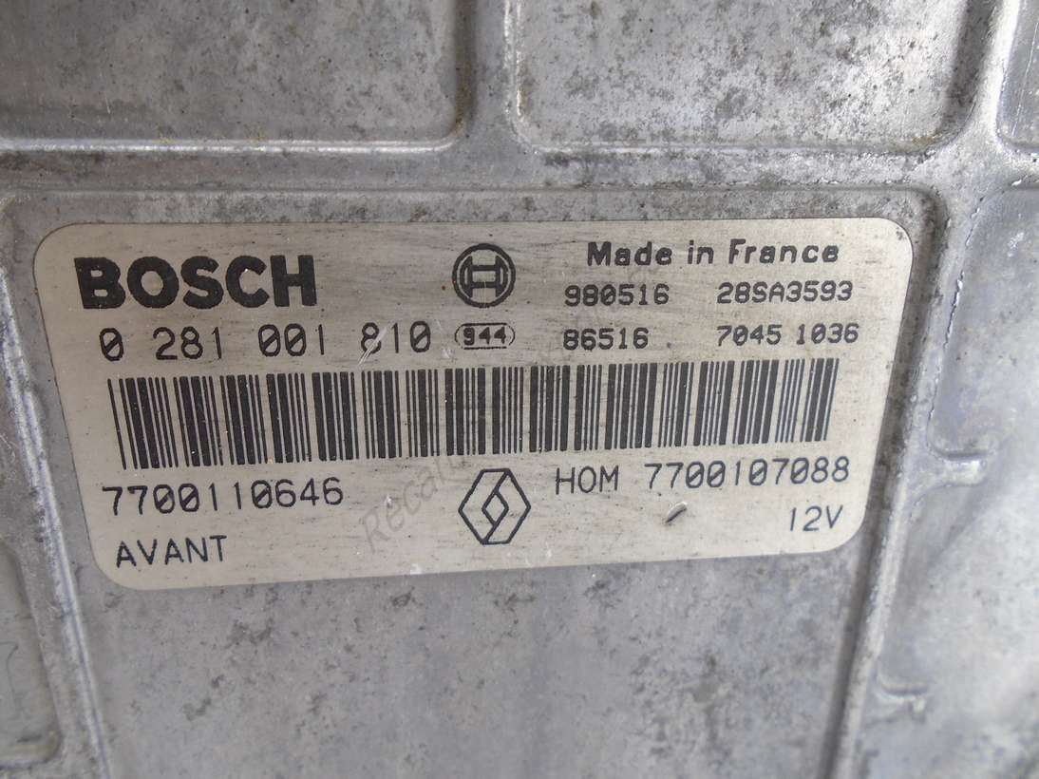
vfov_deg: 53.0
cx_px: 520
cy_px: 390
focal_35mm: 26
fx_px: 780
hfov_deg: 67.3
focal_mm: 4.6
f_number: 3.2
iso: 100
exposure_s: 1/40
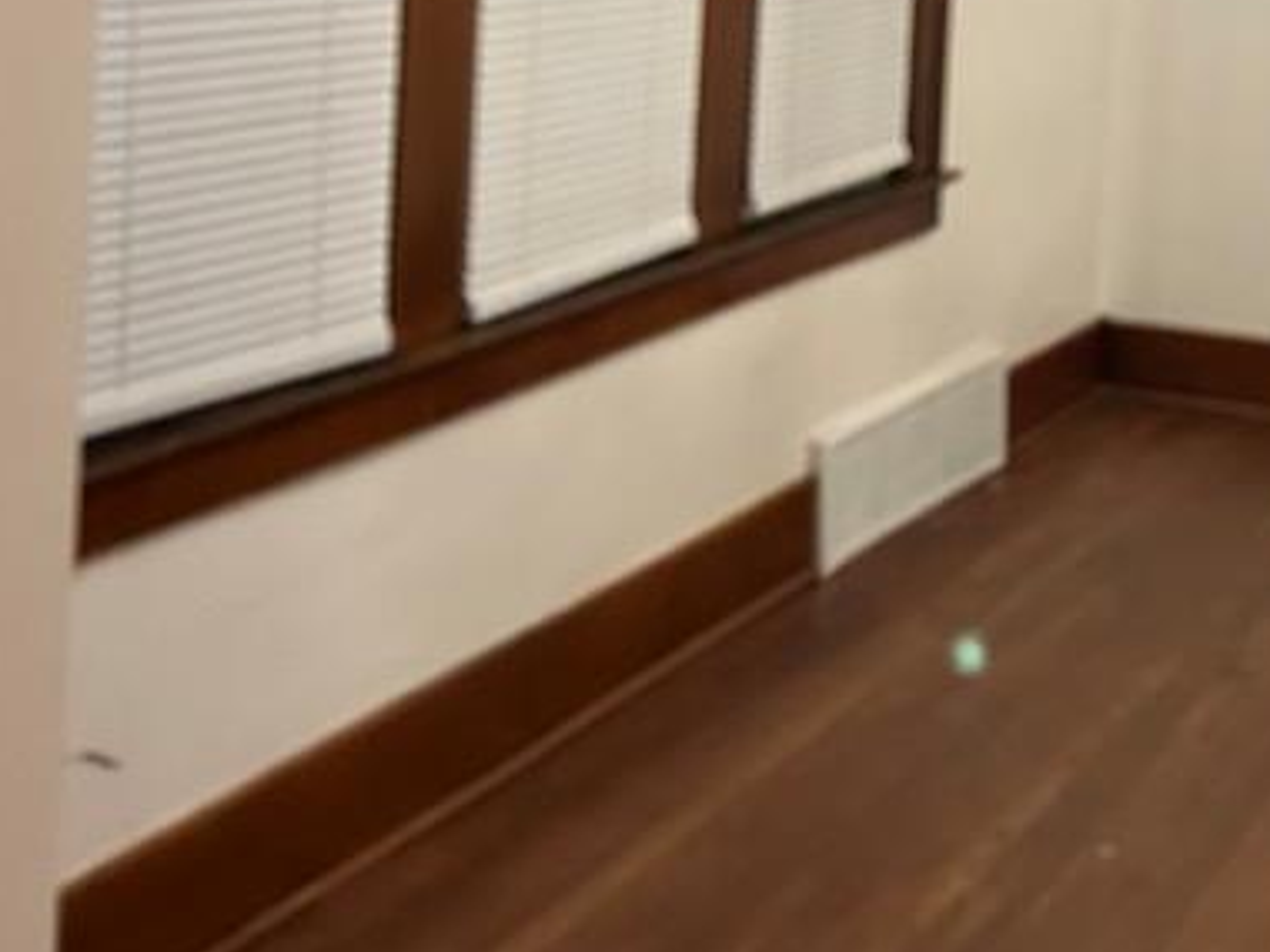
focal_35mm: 70
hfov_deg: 25.6
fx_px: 2568
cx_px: 1424
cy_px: -50
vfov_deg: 20.2
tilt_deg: -4.1
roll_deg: -3.4
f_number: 1.5
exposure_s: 1/30
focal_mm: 5.7
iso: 640
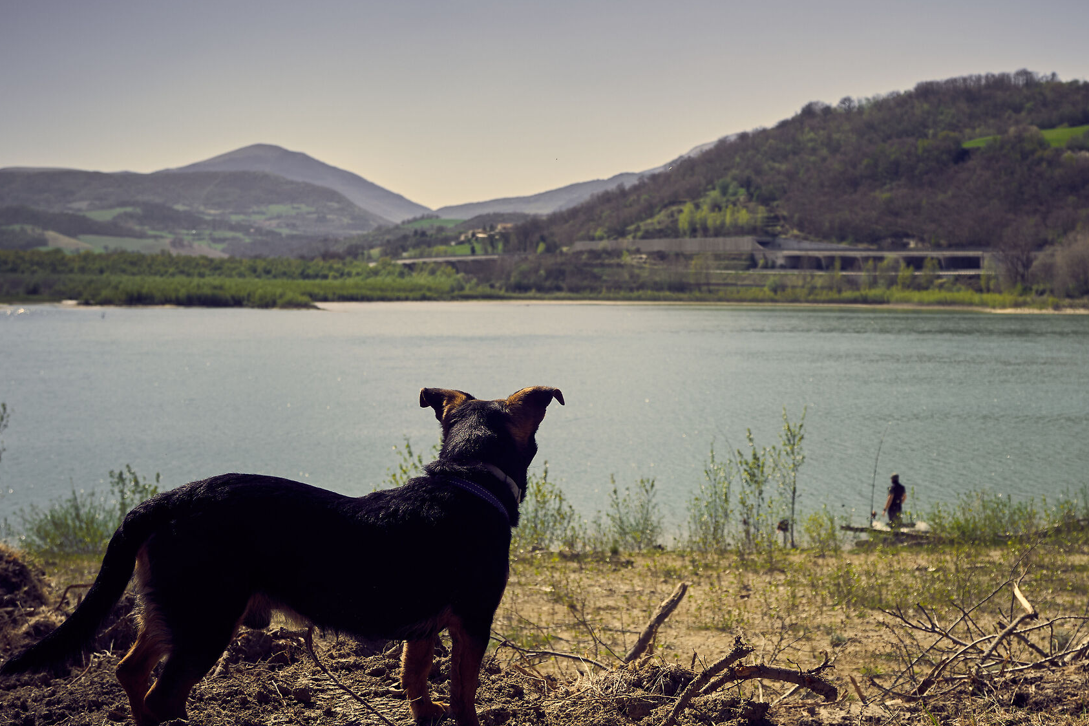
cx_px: 668
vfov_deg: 28.6
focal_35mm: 47
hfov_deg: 41.7
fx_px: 1422
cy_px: 380
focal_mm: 22.8
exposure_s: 1/1000
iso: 200
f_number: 4.2
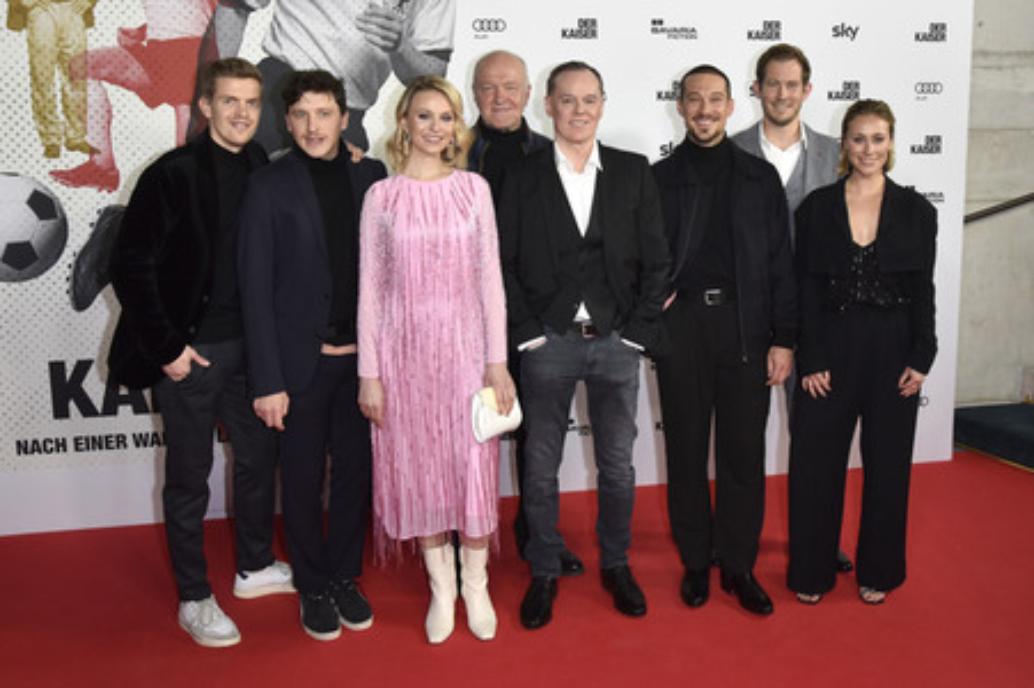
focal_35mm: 28
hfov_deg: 65.5
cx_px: 517
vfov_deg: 46.3
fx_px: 804
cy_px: 344
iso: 2000
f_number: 9
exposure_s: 1/200
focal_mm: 28
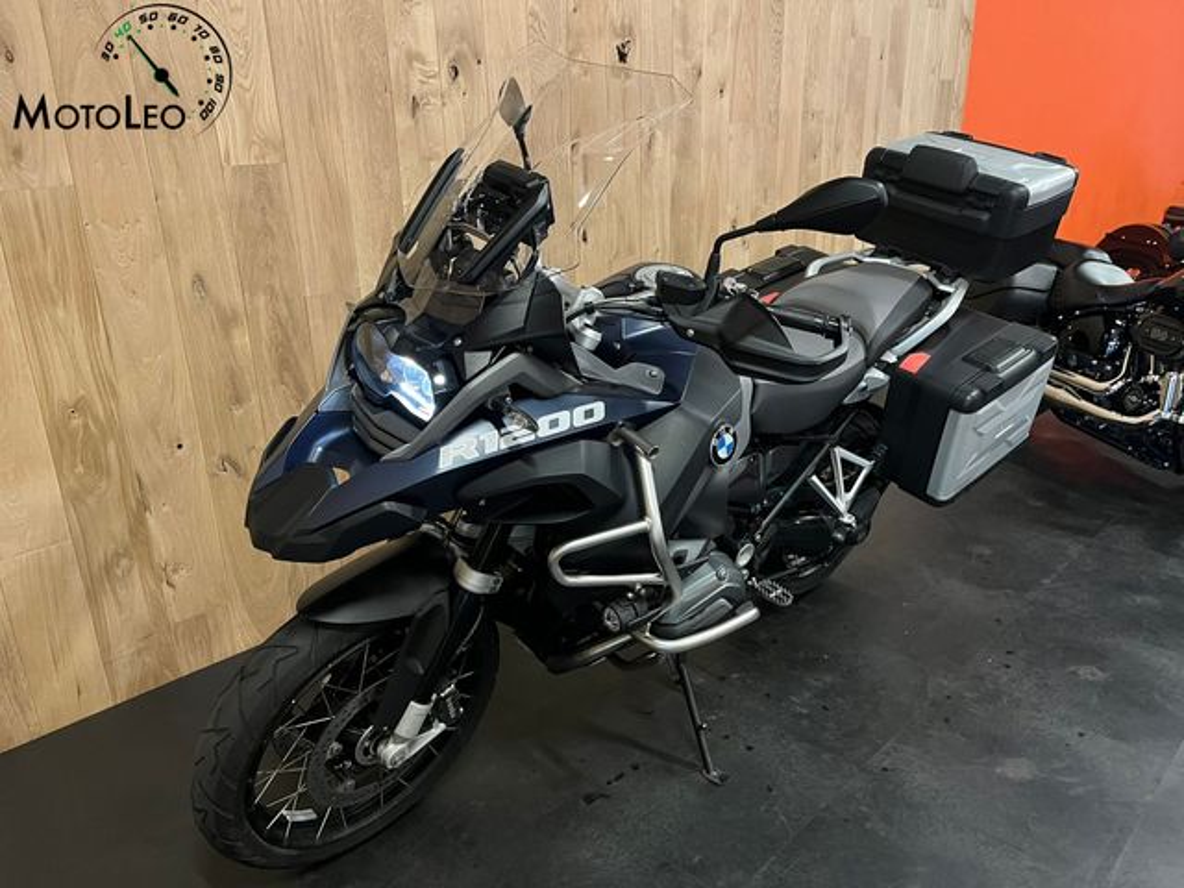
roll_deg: +1.4
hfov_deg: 67.3
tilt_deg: -20.3
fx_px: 889
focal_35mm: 26
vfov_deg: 53.1
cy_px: 444
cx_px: 592
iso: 500
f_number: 1.6
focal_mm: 5.1
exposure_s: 1/25
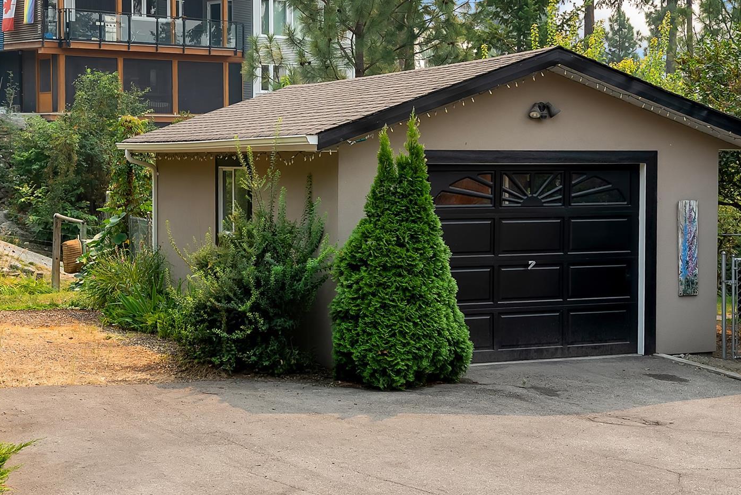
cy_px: 223
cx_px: 310
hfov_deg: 33.0
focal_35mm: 61
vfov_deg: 22.4
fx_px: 1248
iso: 100
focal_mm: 41.4
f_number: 8
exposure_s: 1/100
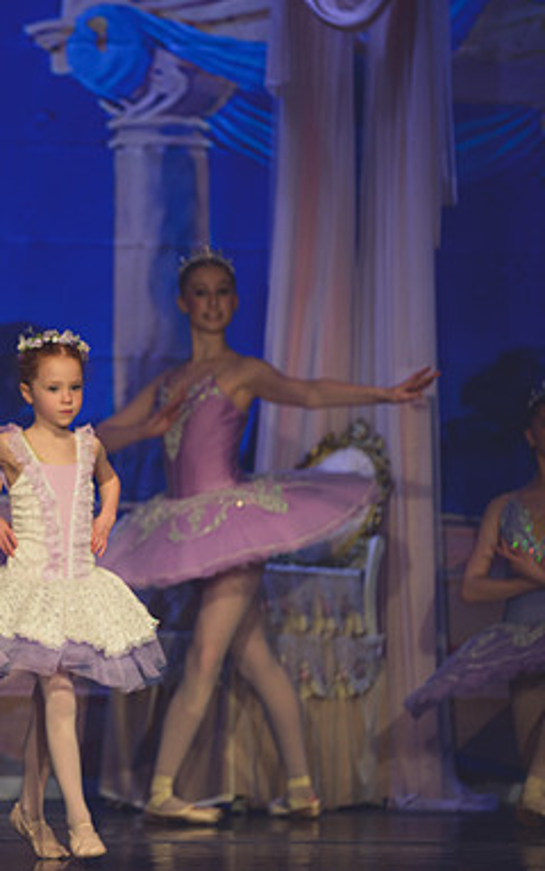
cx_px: -50
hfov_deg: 6.3
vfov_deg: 10.1
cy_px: 434
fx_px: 4943
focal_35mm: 208
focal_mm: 135
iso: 1000
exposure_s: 1/320
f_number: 2.8
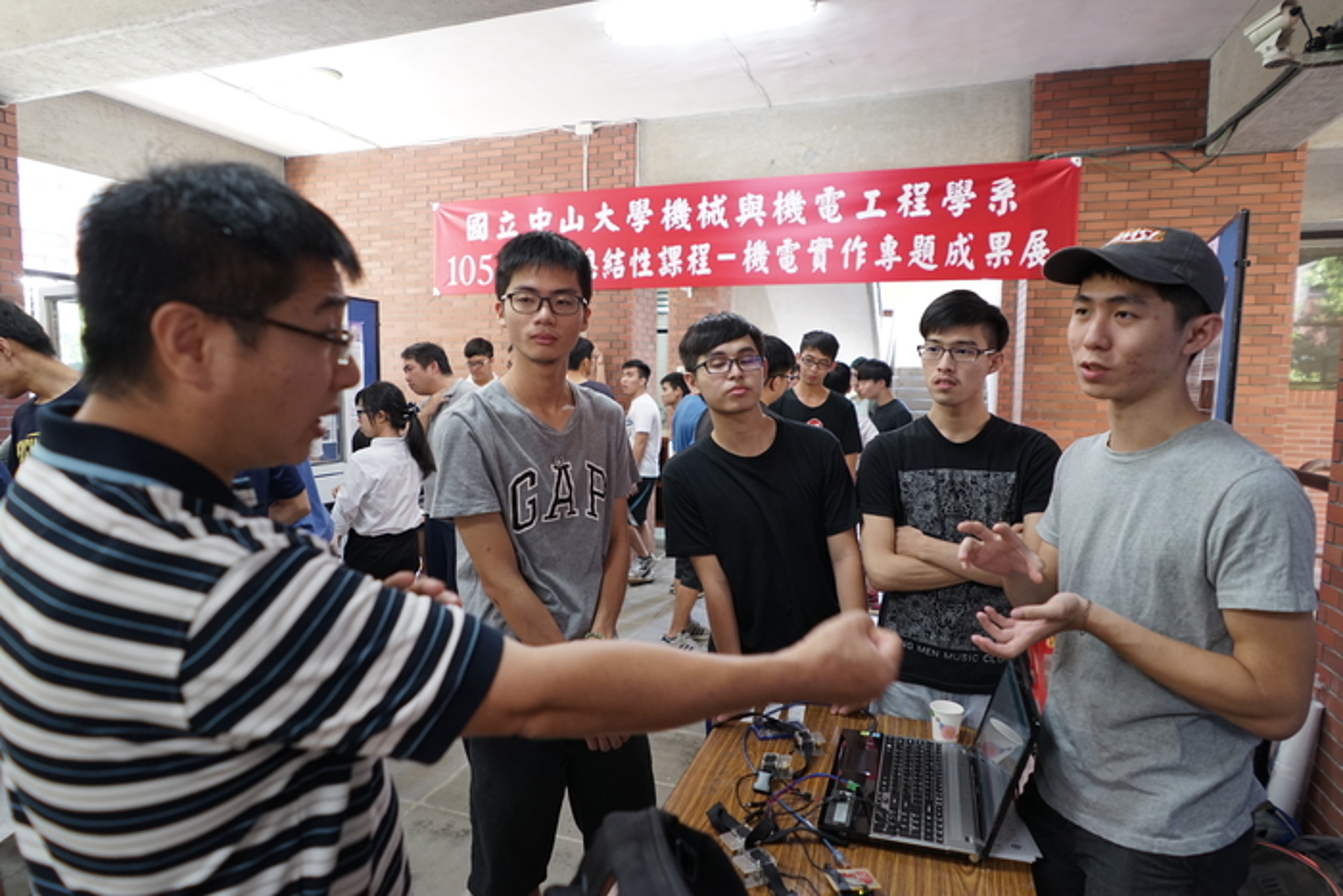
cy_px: 448
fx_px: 784
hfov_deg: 81.2
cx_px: 672
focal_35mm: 21
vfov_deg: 59.5
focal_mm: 21
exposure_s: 1/60
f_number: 3.2
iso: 1000
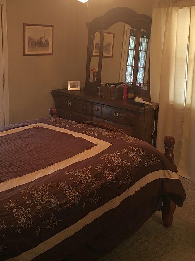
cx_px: 65
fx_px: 323
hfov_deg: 33.3
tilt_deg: -8.8
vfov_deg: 43.4
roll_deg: +0.2
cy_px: 95
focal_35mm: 43
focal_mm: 4.15
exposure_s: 1/15
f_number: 2.2
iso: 80
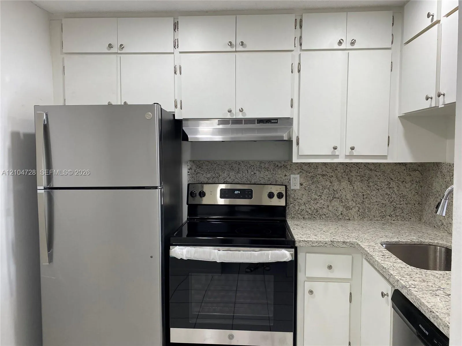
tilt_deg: -5.8
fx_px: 347
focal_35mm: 26
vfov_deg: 53.1
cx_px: 231
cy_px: 173
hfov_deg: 67.3
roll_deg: -0.5
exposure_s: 1/120
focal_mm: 4.25
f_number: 1.8
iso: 125
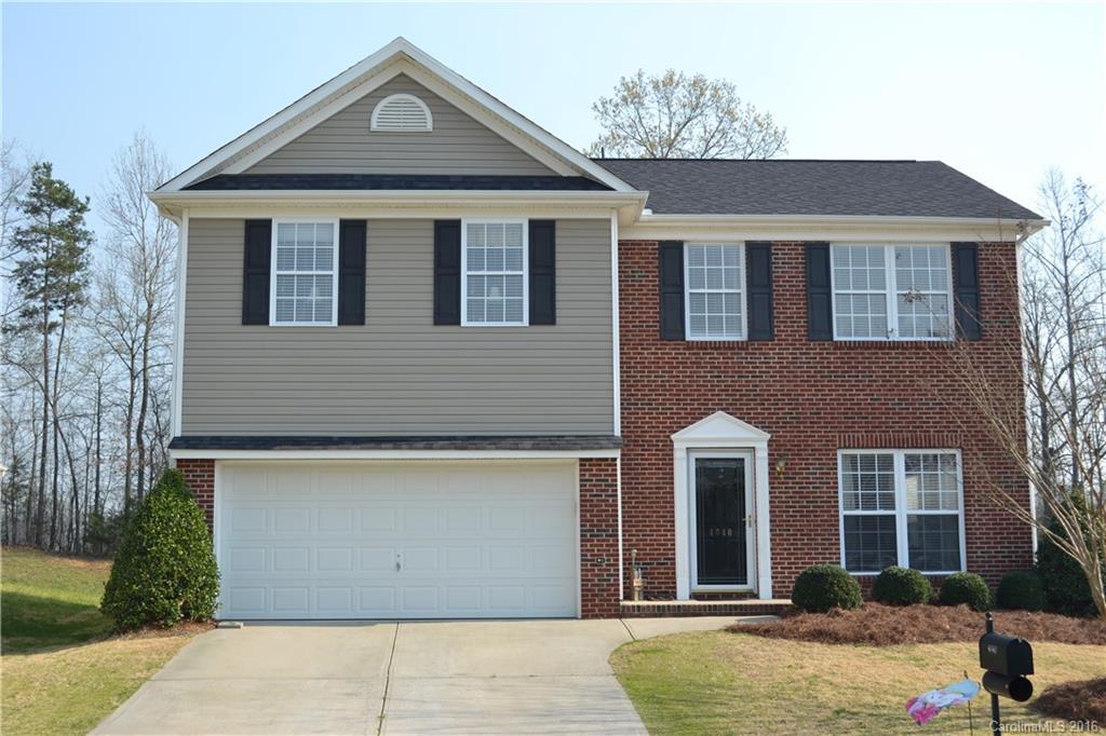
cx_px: 553
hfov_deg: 46.4
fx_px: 1290
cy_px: 368
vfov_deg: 31.9
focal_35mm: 42
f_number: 7.1
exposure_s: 1/200
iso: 100
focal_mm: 28
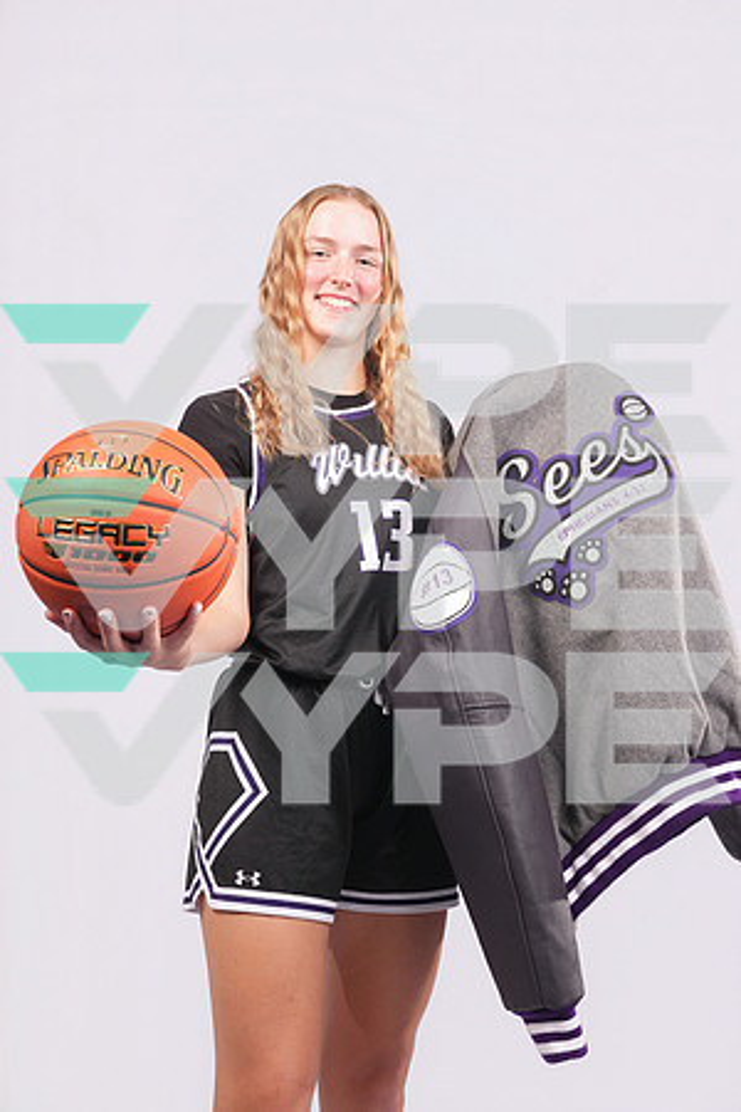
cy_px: 556
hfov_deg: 30.5
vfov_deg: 44.5
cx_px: 370
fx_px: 1358
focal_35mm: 44
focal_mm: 44
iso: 160
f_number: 7.1
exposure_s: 1/200
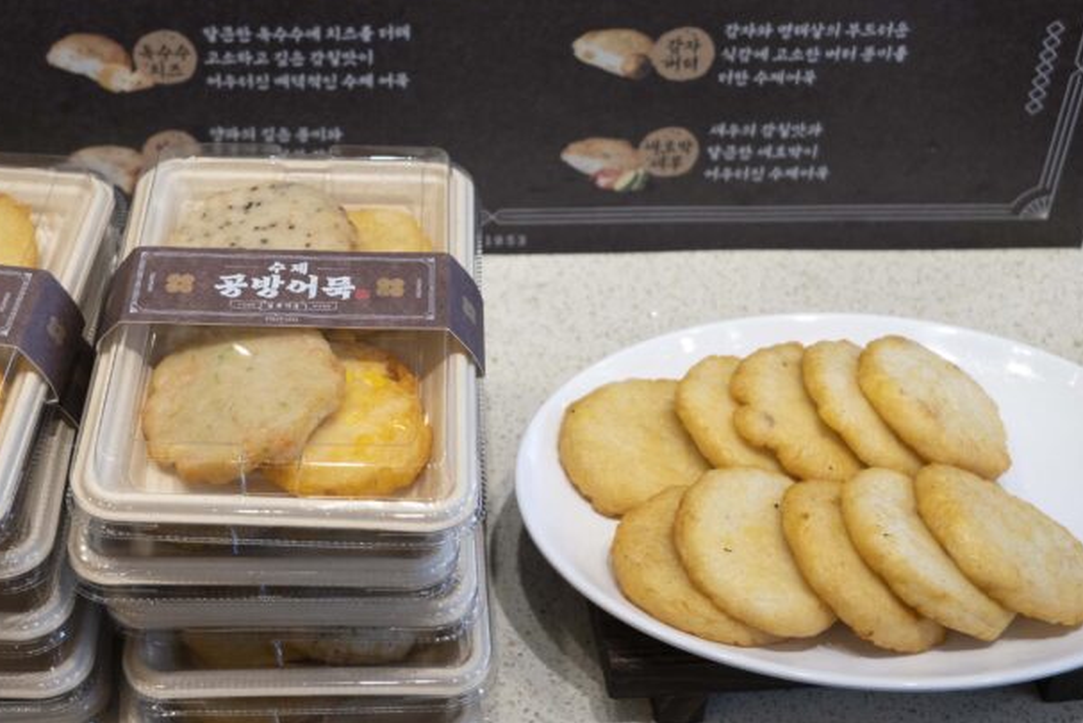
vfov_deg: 22.8
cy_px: 194
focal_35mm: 59
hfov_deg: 33.7
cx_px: 375
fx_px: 1775
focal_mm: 35
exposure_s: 1/160
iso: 1250
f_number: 5
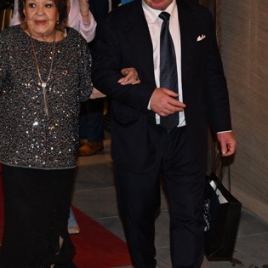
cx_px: 102
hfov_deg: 21.6
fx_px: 701
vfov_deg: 21.7
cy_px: 129
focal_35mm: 80
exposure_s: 1/125
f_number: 5
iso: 4000
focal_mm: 43
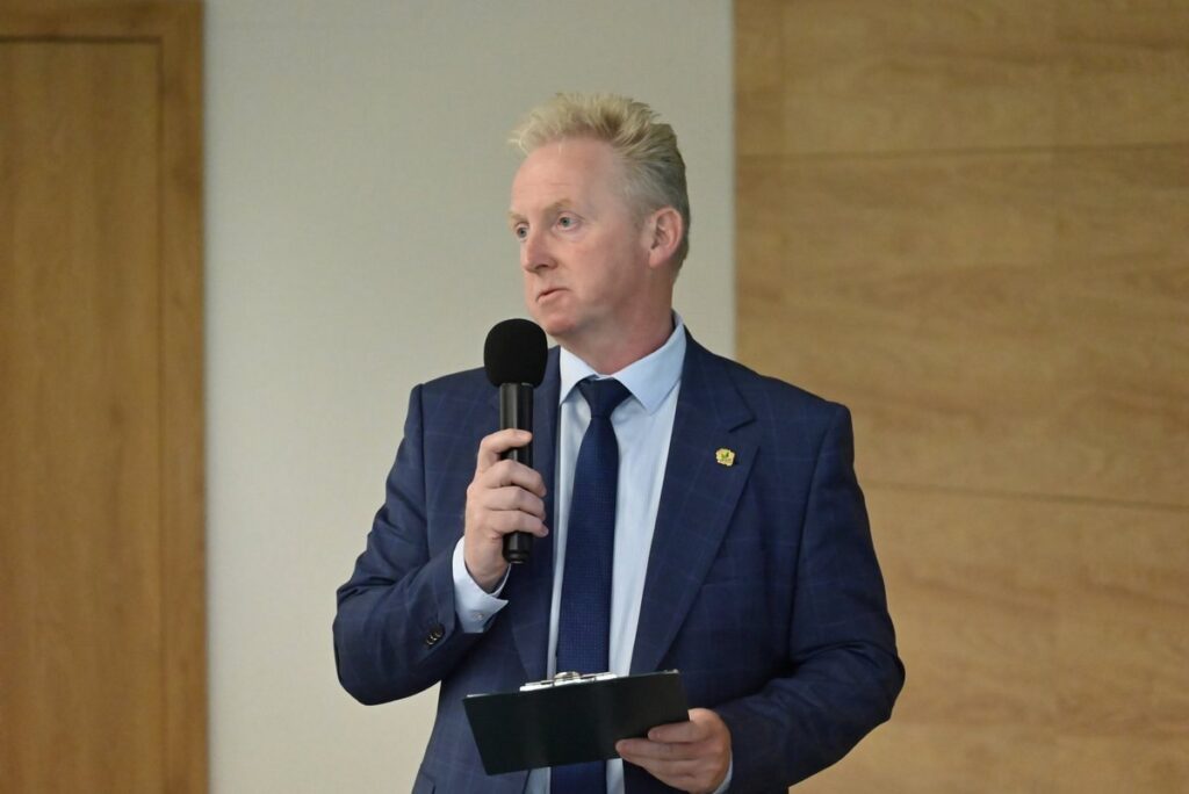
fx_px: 6609
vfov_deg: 6.9
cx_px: 594
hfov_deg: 10.3
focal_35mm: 200
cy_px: 397
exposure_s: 1/200
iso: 14400
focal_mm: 200
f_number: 6.3
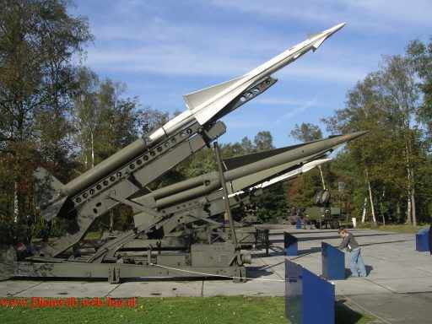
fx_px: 474
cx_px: 216
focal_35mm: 38
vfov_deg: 37.7
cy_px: 162
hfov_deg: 49.0
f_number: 5.6
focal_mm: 5.8
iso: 100
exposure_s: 1/342
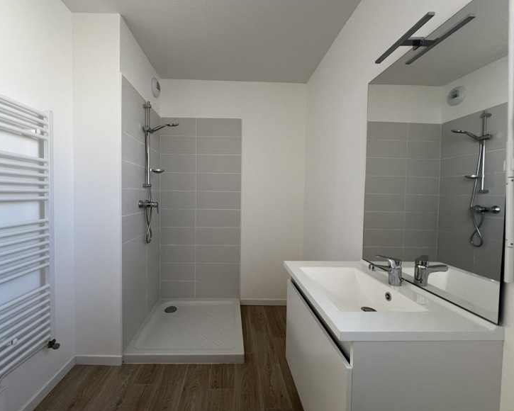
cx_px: 235
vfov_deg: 88.0
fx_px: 213
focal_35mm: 14
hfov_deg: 100.5
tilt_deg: -1.9
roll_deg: -1.0
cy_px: 201
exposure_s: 1/99
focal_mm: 1.57
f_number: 1.8
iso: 64
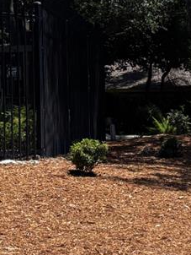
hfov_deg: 10.2
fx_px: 948
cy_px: 144
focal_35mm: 129
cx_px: 432
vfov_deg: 15.3
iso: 50
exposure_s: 1/2778
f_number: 1.6
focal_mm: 5.96
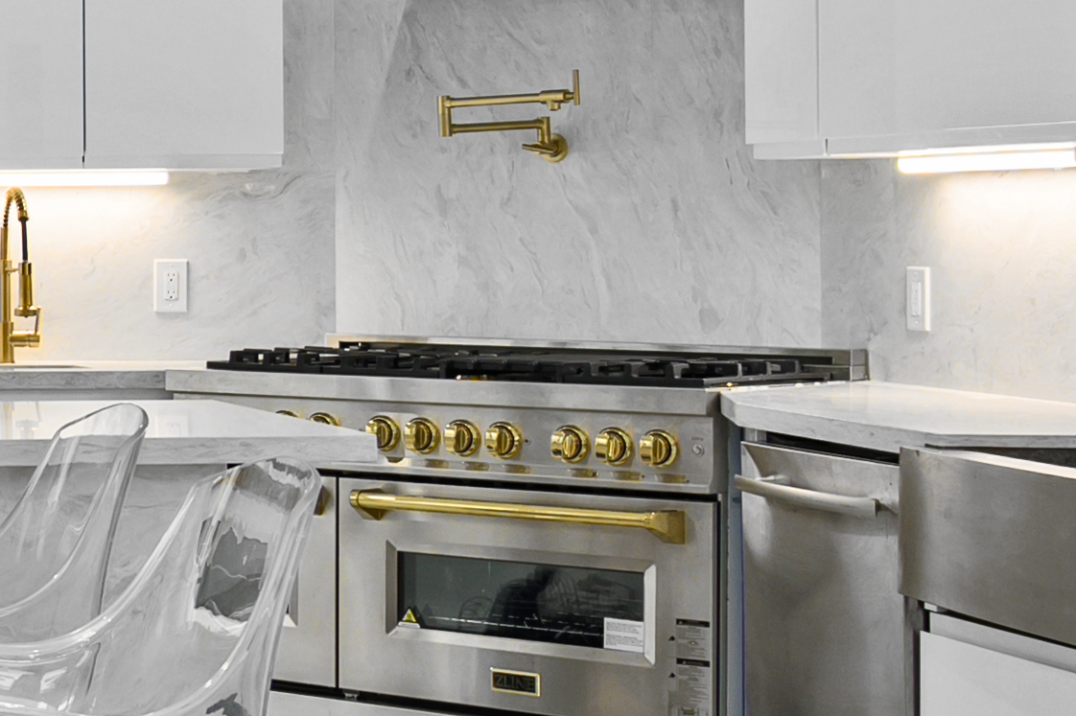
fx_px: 2898
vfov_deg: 14.1
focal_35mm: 97
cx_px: -541
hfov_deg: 18.6
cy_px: 245
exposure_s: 1/15
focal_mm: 18
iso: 320
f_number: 8
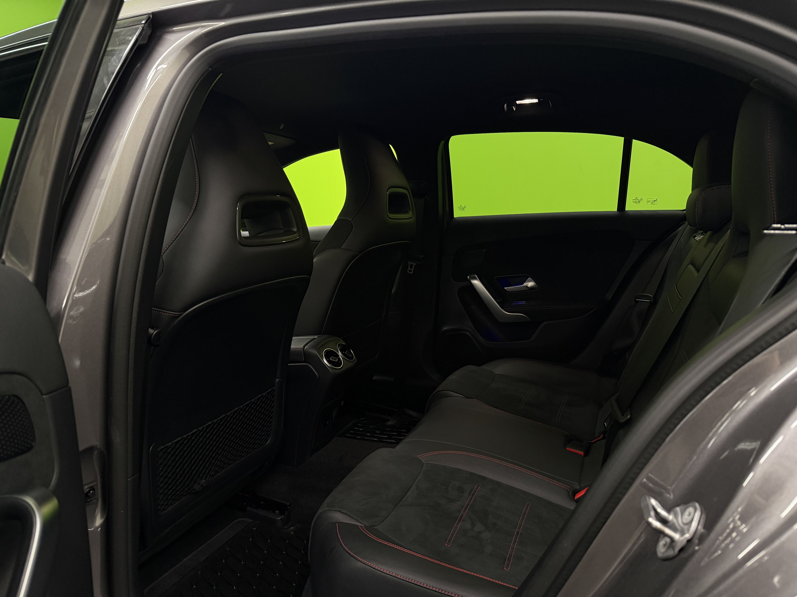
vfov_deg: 56.8
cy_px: 298
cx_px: 398
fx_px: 553
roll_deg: +0.9
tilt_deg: -9.3
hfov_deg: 71.6
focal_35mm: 24
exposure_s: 1/50
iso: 320
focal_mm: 6.76
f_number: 1.78
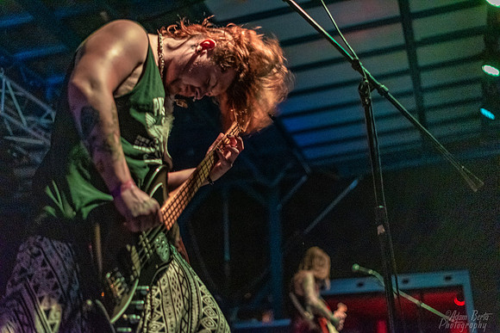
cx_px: 250
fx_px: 695
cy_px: 166
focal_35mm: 50
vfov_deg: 27.0
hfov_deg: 39.6
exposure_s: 1/200
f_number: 1.8
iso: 6400
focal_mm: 50
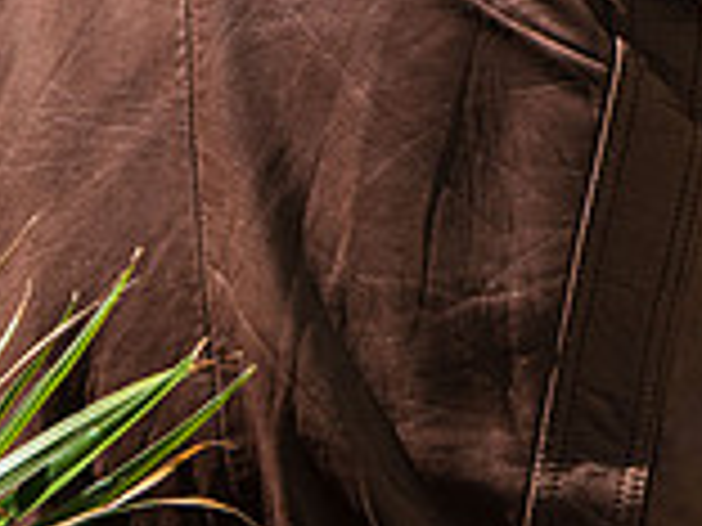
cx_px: 819
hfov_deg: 5.3
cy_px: -411
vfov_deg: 4.0
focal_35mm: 372
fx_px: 7544
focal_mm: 50
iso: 200
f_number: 4.9
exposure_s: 1/640
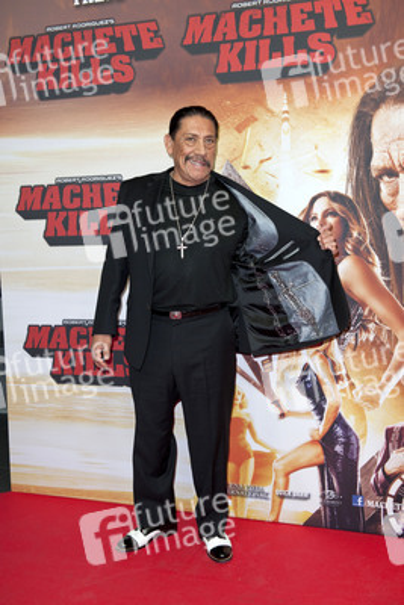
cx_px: 202
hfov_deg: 30.5
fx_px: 740
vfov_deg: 44.5
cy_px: 302
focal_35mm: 44
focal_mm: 44
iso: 800
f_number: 5
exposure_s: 1/250
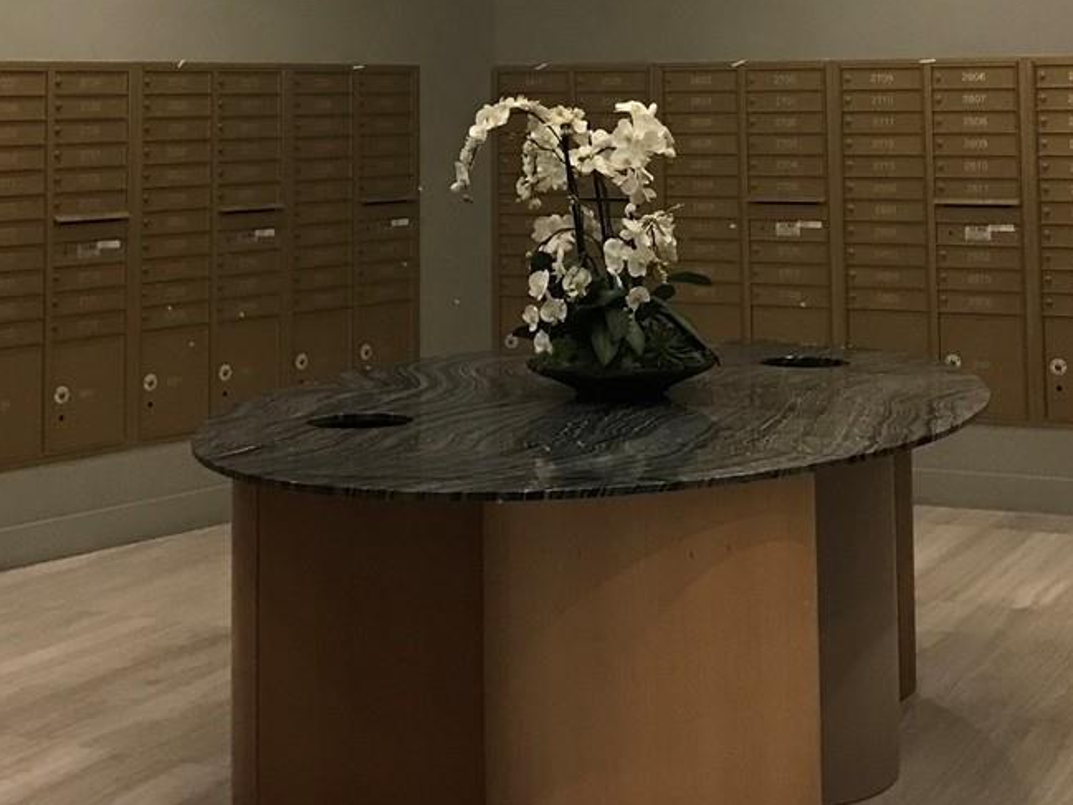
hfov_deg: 28.2
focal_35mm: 69
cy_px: -21
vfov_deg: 20.6
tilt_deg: +3.1
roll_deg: +0.4
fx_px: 2139
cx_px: 526
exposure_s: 1/15
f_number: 1.8
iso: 50
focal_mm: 3.99
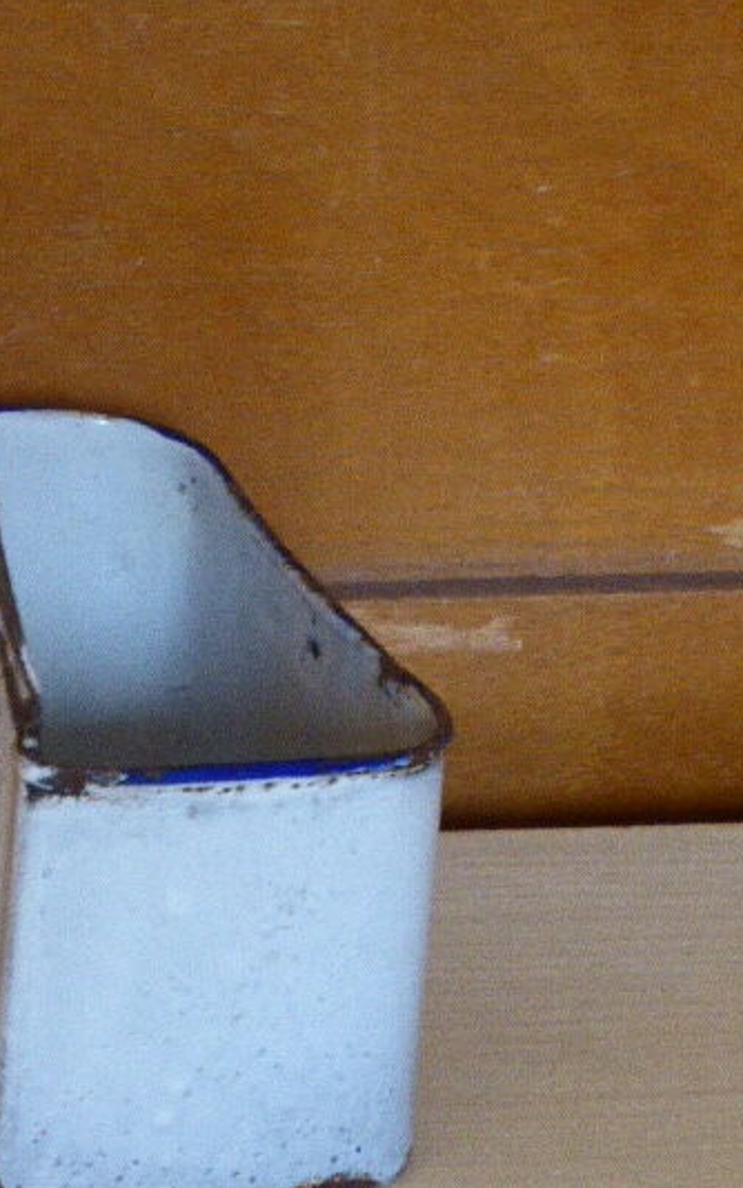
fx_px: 6994
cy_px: 656
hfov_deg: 6.1
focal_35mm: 216
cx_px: 236
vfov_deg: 9.7
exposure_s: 1/25
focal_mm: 27.6
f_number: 5.4
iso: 800
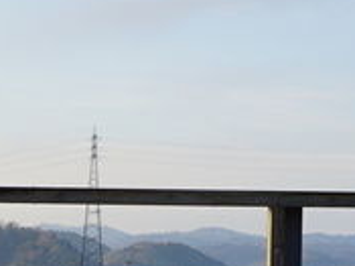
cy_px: 390
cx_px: -153
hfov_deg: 12.8
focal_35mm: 148
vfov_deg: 9.7
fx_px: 1517
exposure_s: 1/80
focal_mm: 22
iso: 100
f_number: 8
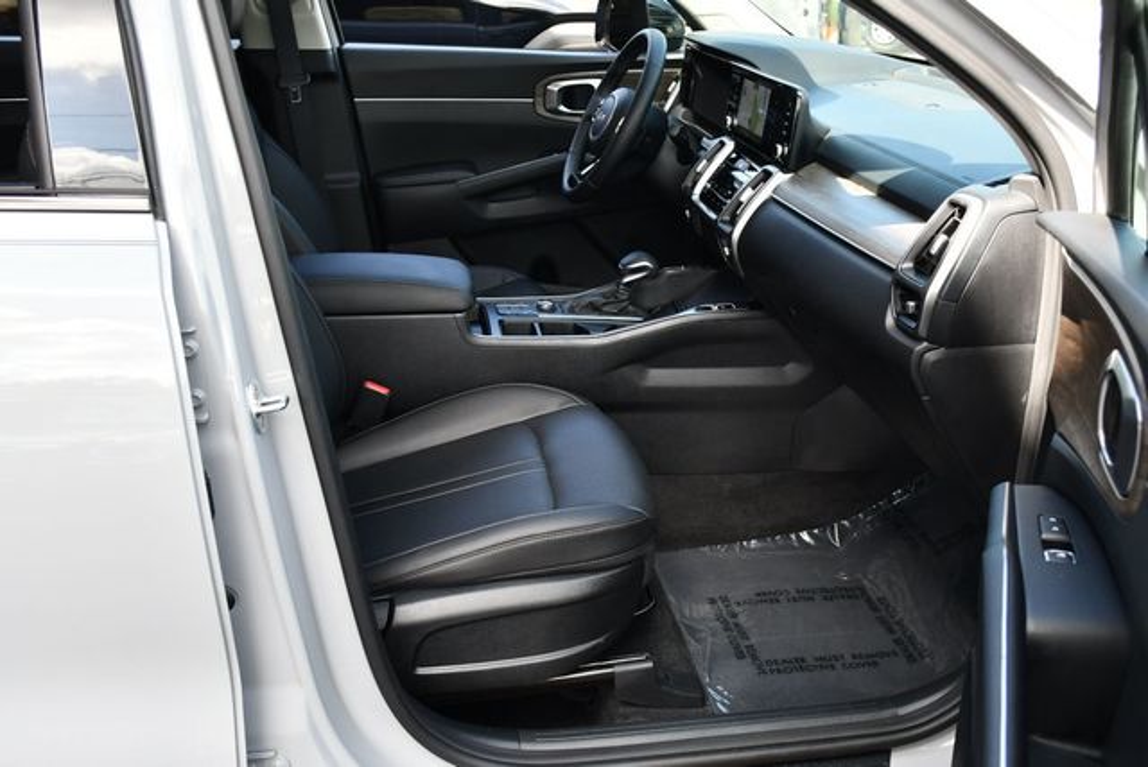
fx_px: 1149
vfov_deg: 36.9
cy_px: 384
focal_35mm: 36
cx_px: 574
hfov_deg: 53.1
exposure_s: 1/250
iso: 400
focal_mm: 18
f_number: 4.5
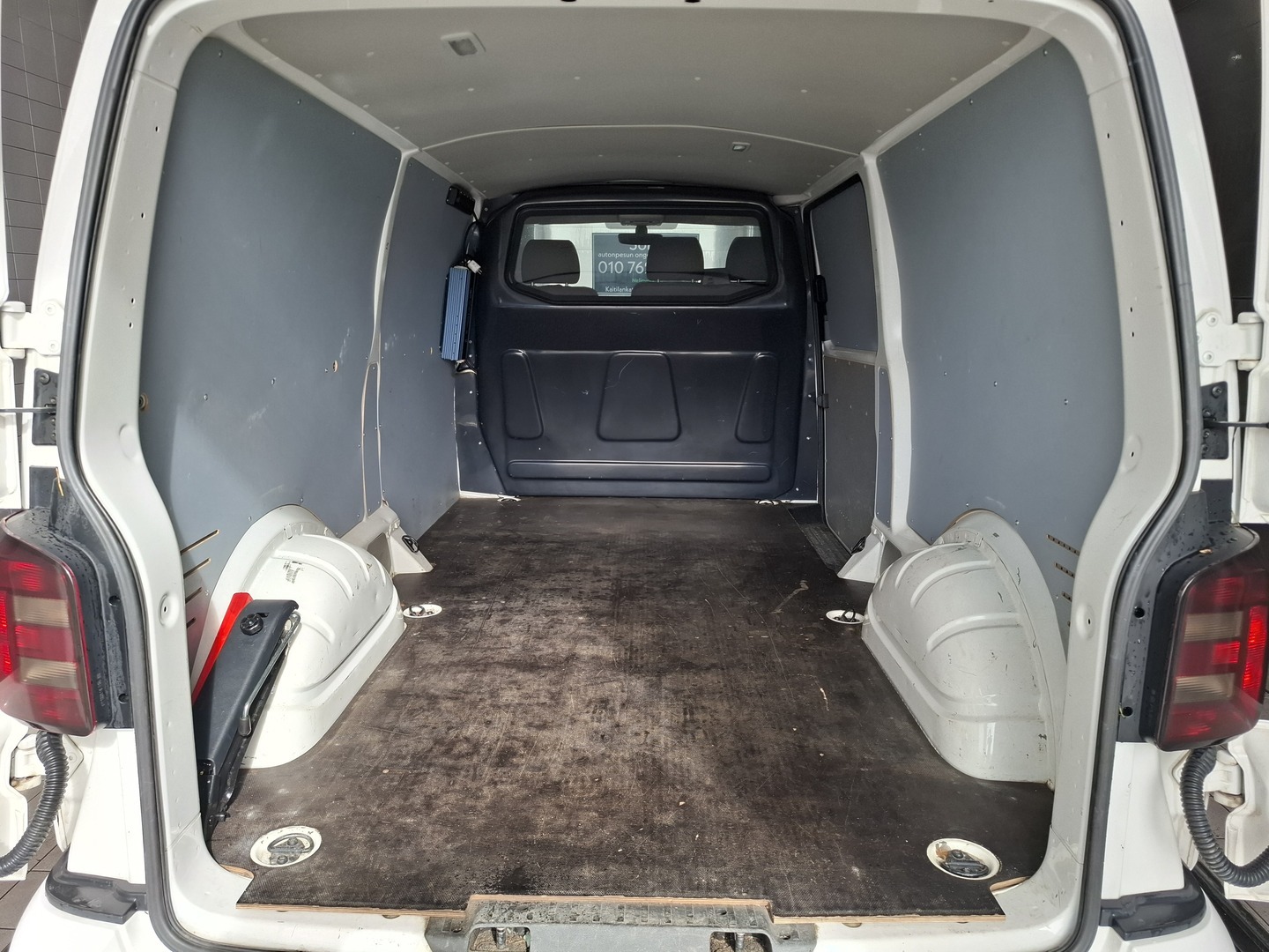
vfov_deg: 58.9
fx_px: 843
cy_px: 476
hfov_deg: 73.9
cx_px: 634
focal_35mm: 23
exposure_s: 1/419
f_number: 1.8
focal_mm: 5.54
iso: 50
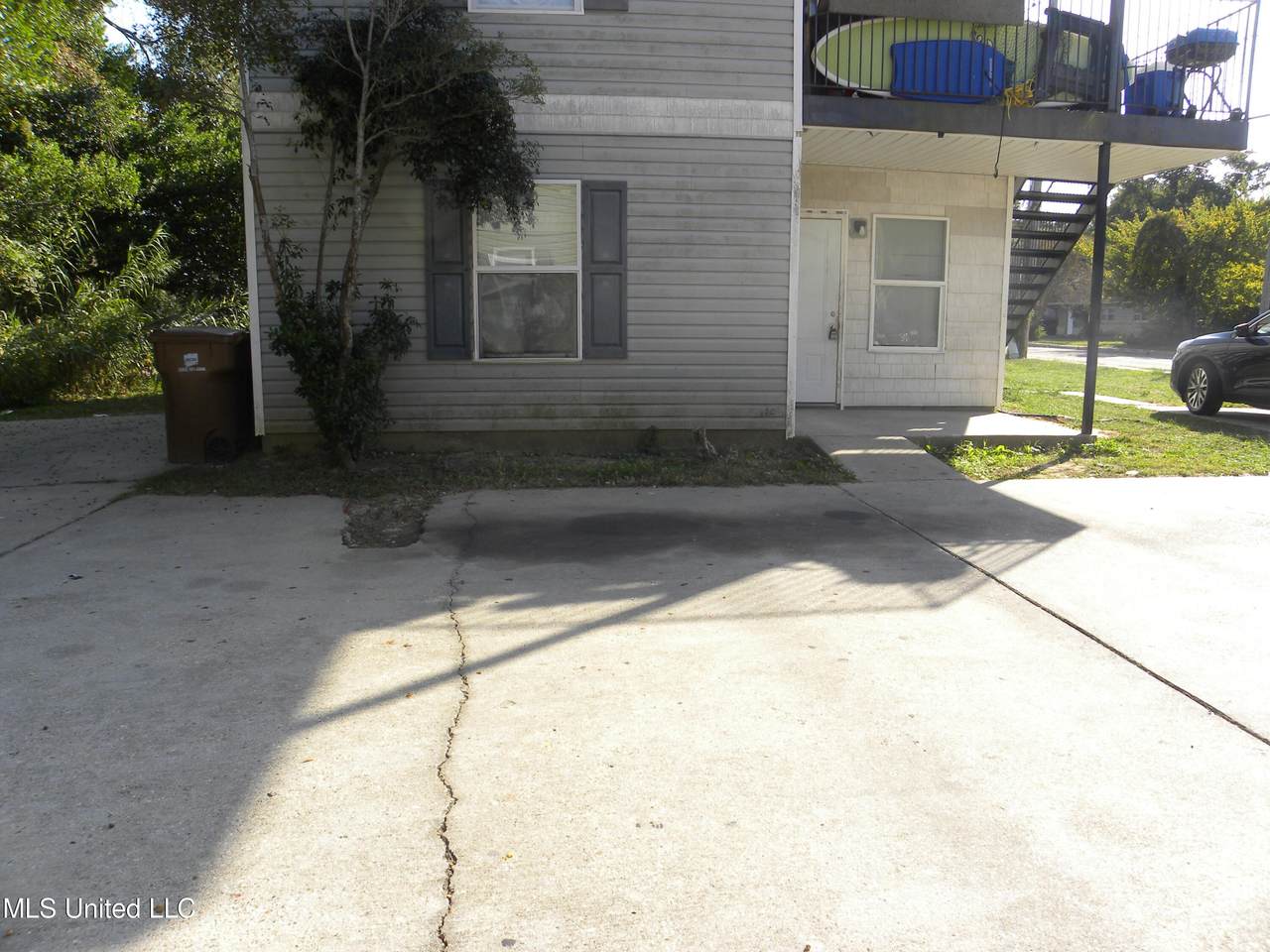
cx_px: 635
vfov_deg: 53.1
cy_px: 476
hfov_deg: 67.3
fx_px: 954
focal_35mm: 26
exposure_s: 1/186
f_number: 4.5
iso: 64
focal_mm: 4.6
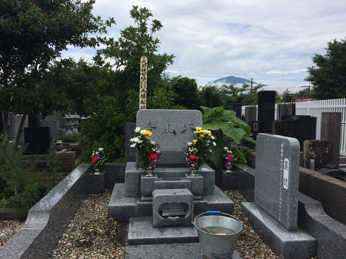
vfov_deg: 48.2
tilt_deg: -7.0
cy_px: 130
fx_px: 290
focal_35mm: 29
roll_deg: -1.4
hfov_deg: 61.7
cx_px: 173
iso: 32
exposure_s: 1/3165
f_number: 2.2
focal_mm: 4.15
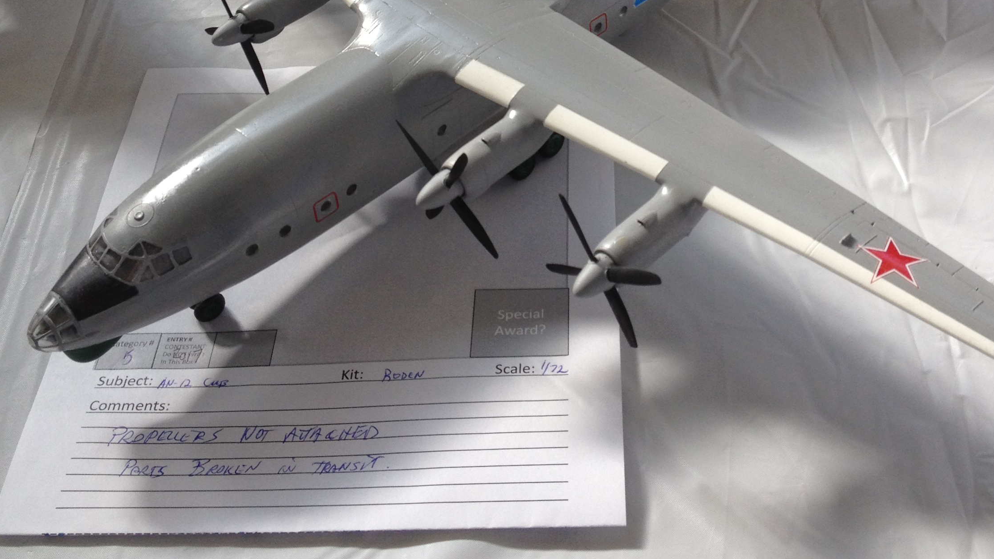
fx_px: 1476
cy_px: 2
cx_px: 546
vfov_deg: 20.8
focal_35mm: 56
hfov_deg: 37.2
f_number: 2.4
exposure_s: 1/153
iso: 64
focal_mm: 4.28
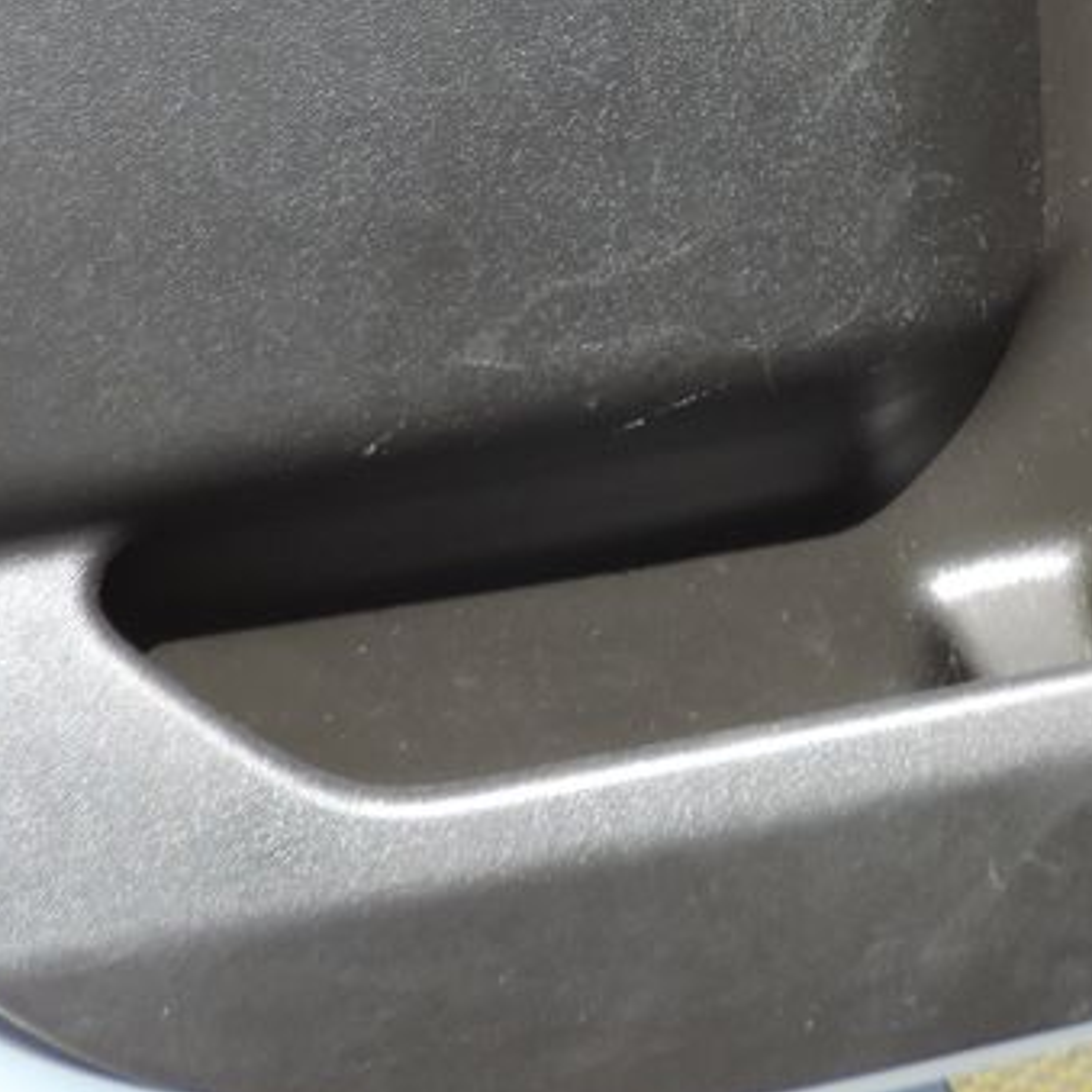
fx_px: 2855
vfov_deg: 20.6
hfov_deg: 21.1
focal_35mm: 80
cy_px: -113
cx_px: 1040
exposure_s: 1/200
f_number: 3
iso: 80
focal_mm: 4.3
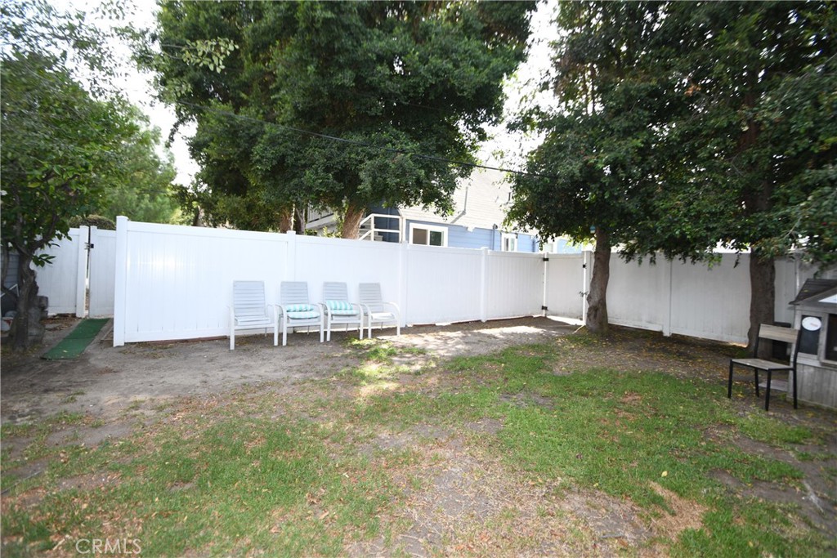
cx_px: 418
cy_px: 279
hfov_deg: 100.4
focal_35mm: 15
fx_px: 349
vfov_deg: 77.3
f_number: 4
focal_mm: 10
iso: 100
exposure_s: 1/125
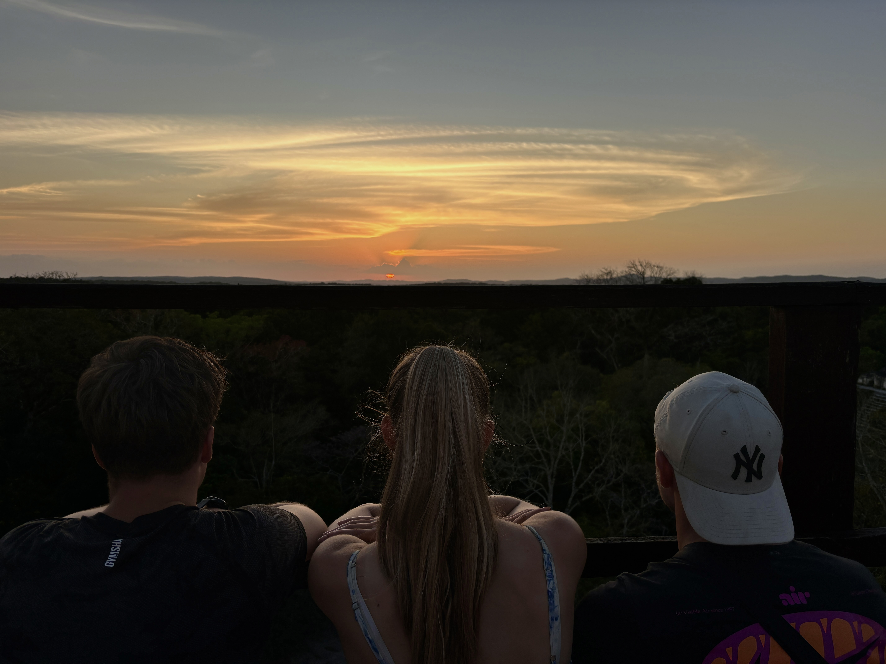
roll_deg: -0.3
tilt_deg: -4.5
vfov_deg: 53.1
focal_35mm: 26
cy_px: 332
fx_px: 665
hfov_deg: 67.3
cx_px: 443
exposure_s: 1/722
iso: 50
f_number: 1.6
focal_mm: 5.96
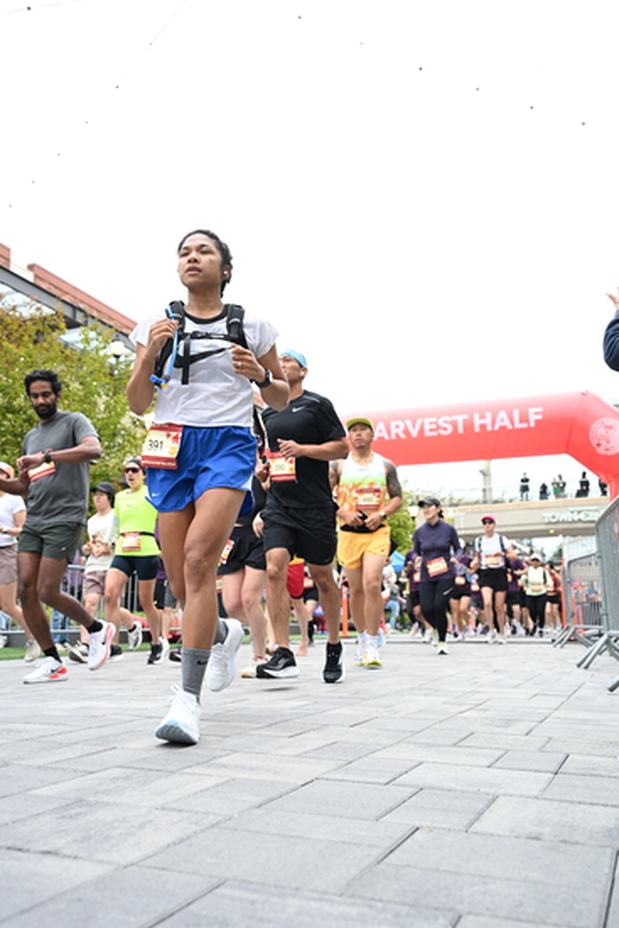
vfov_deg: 60.3
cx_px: 310
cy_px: 464
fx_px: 799
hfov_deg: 42.3
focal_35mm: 31
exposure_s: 1/640
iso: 2000
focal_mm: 31
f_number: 4
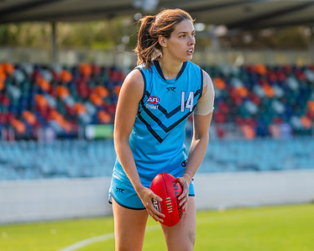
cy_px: 107
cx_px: 180
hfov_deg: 7.3
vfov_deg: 5.8
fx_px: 2471
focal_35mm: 266
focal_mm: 170
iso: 800
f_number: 4
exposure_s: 1/1250
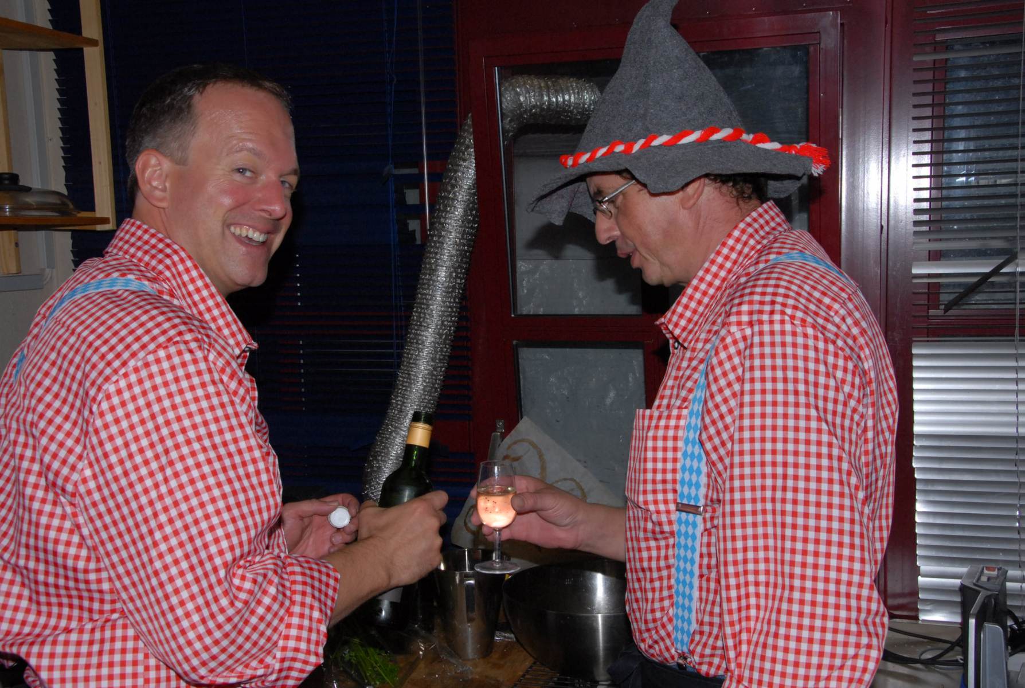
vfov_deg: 31.0
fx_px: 1241
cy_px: 344
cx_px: 512
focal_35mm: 44
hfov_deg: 44.9
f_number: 10
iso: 500
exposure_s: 1/125
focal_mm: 29
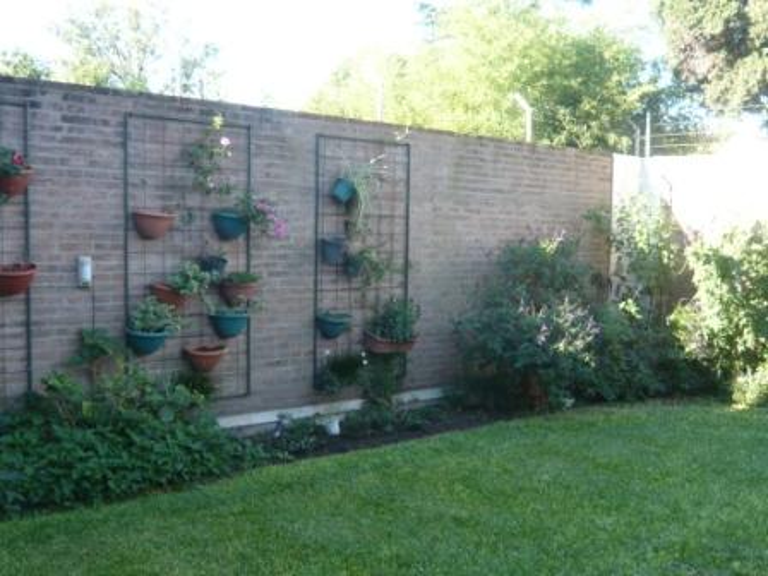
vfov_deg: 36.8
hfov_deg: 47.9
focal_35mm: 39
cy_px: 288
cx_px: 384
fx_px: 865
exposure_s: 1/125
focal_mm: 4.6
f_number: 2.8
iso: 125
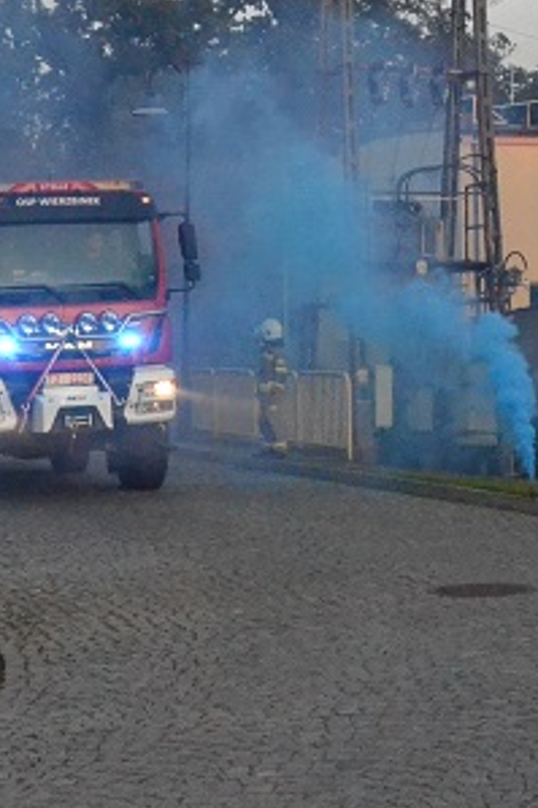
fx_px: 1893
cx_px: 533
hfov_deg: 15.9
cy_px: 299
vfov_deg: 24.0
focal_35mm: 84
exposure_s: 1/320
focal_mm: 21
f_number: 9
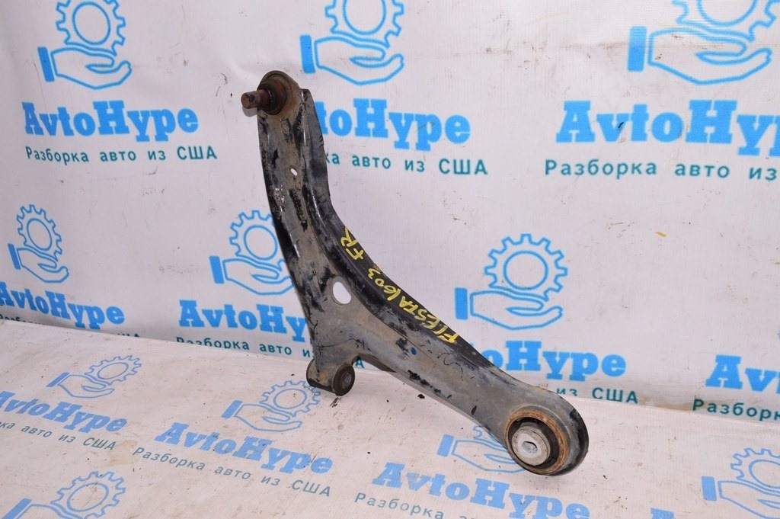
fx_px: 714
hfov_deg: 57.3
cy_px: 260
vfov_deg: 39.9
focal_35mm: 33
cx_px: 390
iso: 1600
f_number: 8
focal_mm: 22
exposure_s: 1/200
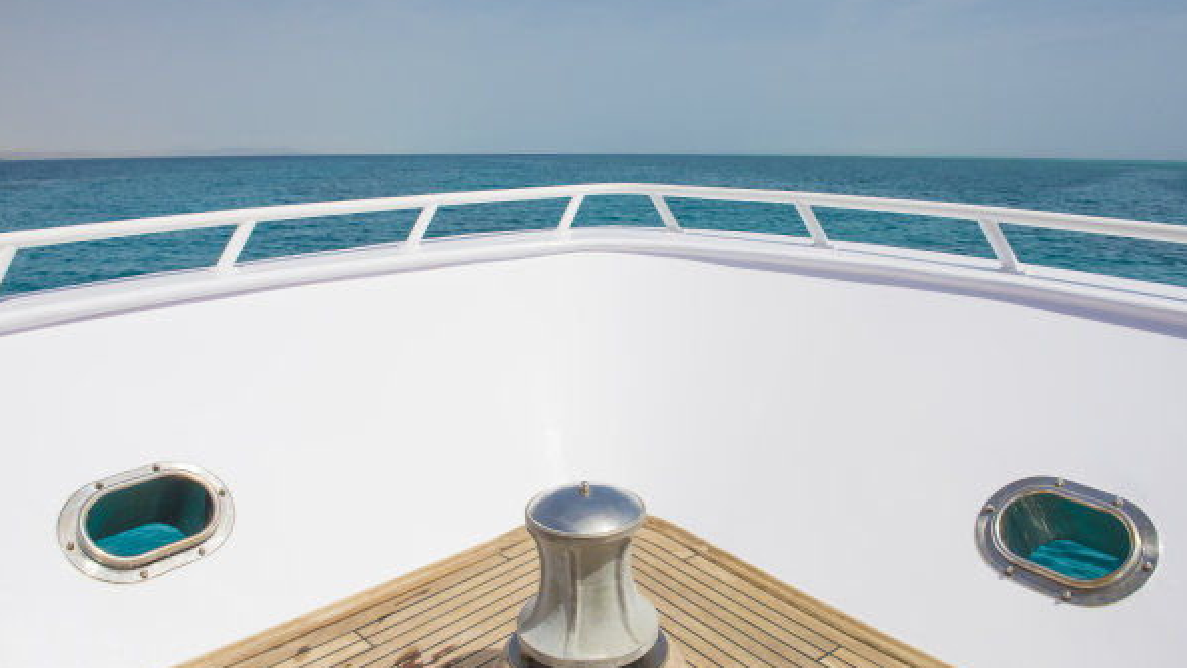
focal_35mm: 26
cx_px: 594
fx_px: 818
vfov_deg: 44.3
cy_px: 379
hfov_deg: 71.9
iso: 400
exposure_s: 1/1250
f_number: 14
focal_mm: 24
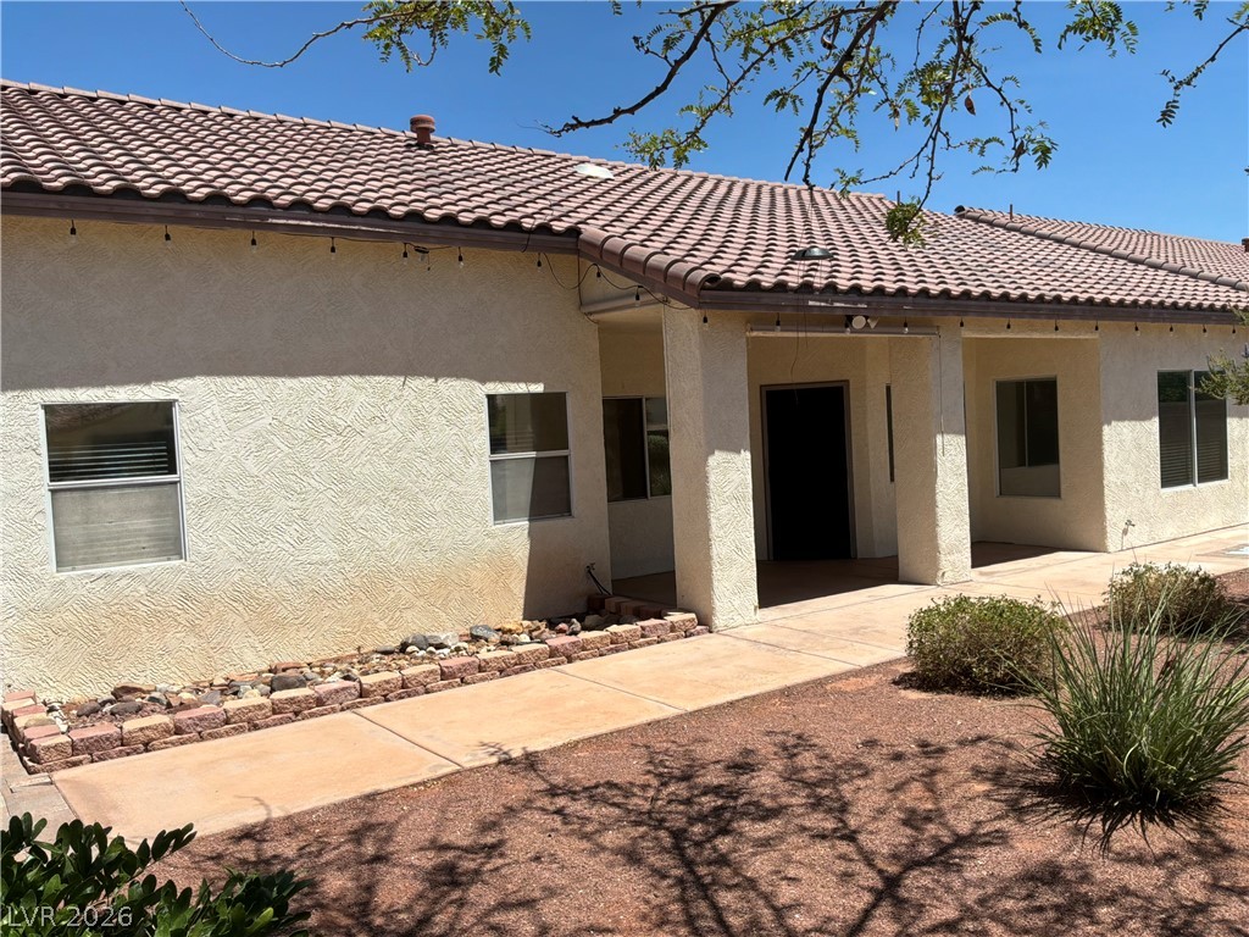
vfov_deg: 49.7
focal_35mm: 28
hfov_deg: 63.4
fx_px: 1010
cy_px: 468
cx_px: 624
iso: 25
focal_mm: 3
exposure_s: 1/2538
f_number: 1.8
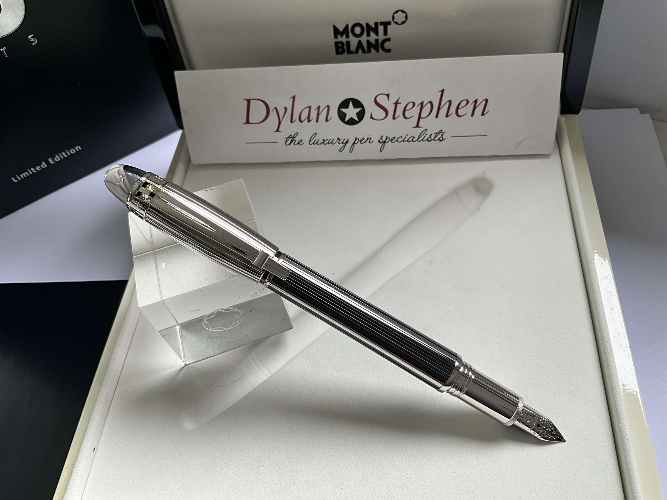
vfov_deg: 48.2
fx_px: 559
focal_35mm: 29
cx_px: 334
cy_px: 250
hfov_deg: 61.7
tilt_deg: -54.0
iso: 20
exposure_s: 1/122
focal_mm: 3
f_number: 1.8
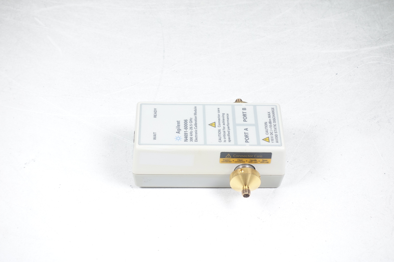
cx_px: 197
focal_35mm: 70
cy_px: 131
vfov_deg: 19.5
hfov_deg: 28.8
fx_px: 766
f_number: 5.6
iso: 125
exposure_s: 1/100
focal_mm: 25.7
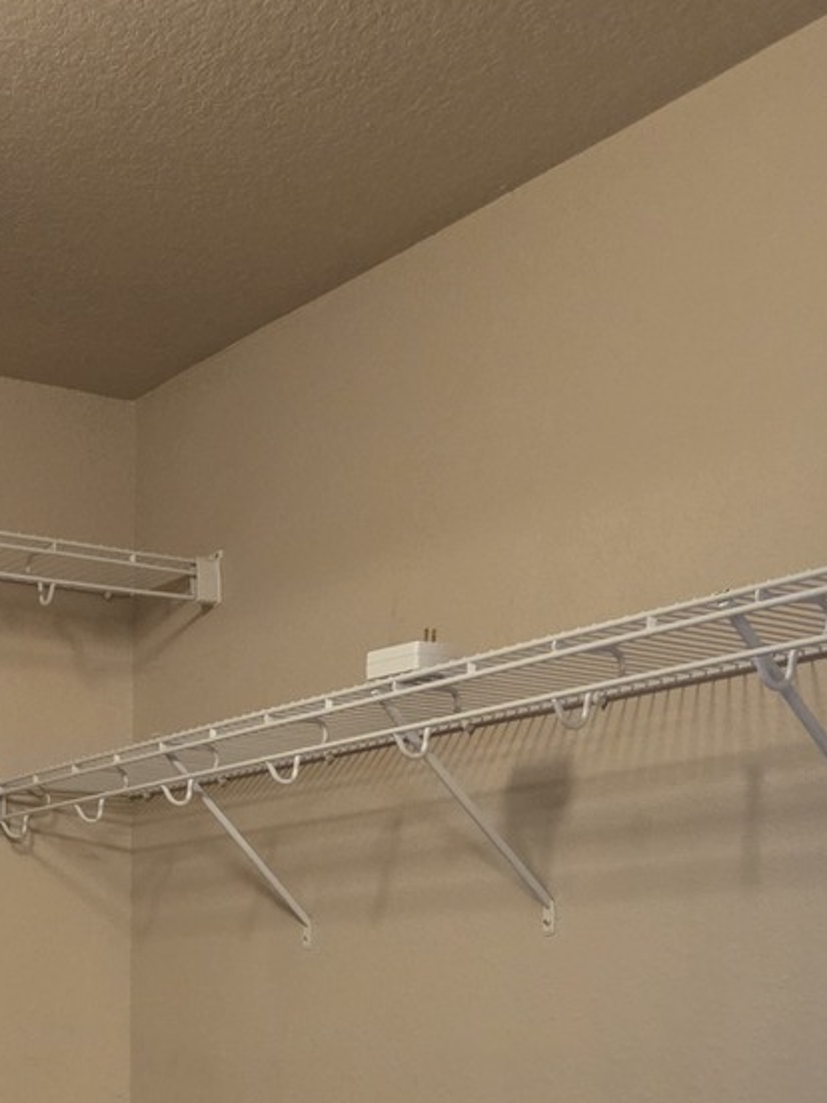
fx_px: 1911
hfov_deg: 23.8
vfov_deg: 27.8
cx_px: 90
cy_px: 1359
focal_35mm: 60
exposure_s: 1/120
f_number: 1.8
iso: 800
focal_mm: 5.4
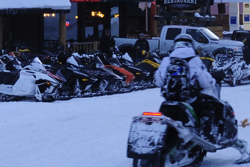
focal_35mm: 172
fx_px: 1194
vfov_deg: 7.8
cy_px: -122
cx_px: 150
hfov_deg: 11.9
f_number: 10
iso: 1000
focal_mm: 42
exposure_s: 1/60
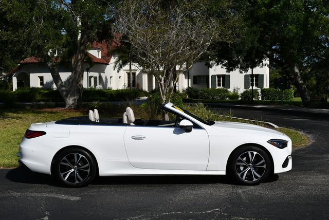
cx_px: 164
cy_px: 110
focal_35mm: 52
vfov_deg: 26.0
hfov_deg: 38.2
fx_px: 476
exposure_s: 1/400
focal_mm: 26
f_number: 10
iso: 100
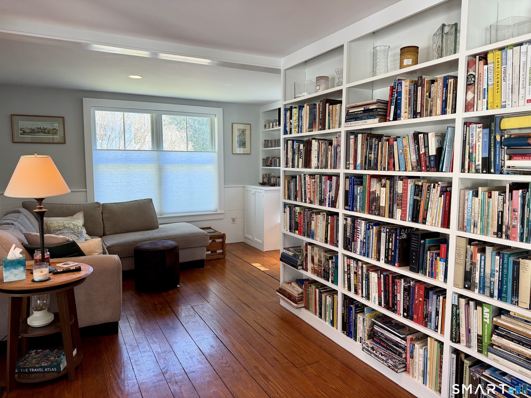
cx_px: 266
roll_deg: +0.0
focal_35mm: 24
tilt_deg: -6.3
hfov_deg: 71.6
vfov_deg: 56.8
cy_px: 199
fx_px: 368
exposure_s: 1/120
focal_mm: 6.76
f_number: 1.78
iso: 125
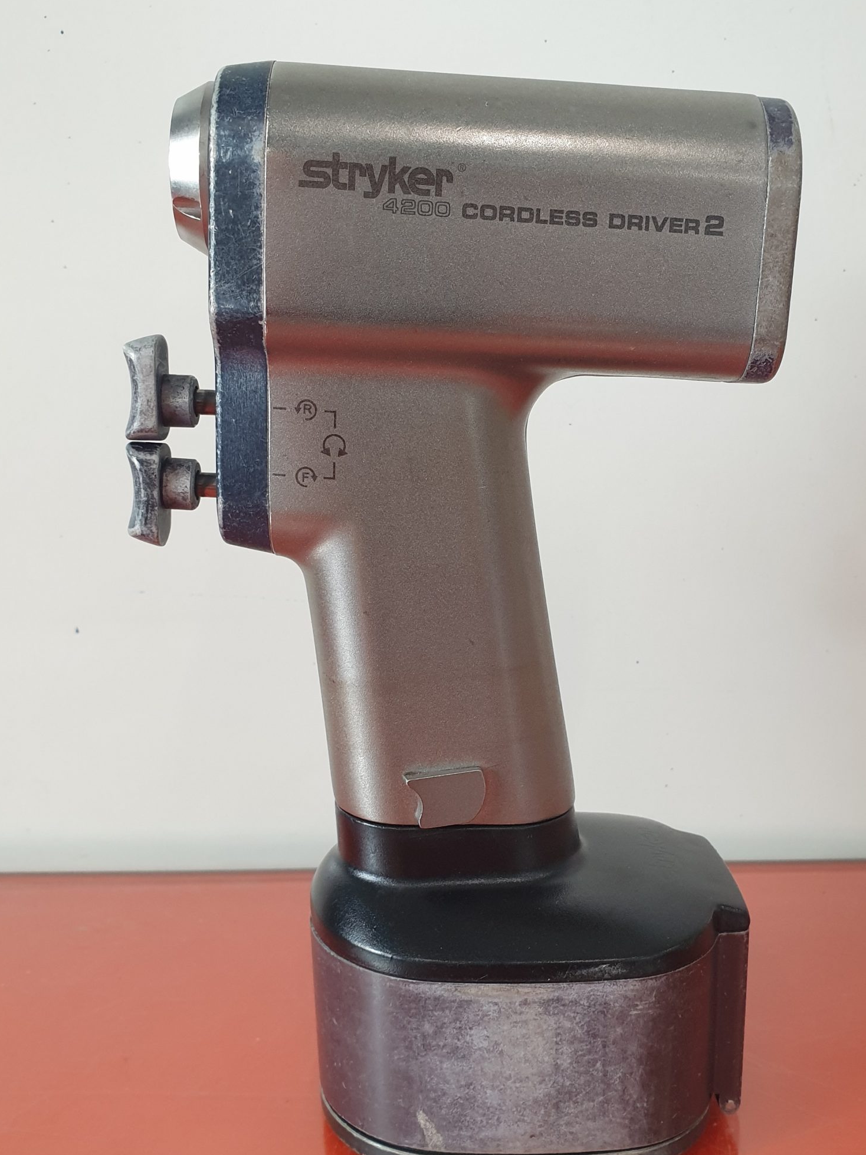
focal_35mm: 34
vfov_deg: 53.9
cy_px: 629
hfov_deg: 41.6
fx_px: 1134
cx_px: 521
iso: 200
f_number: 2.4
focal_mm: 4.3
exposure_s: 1/50
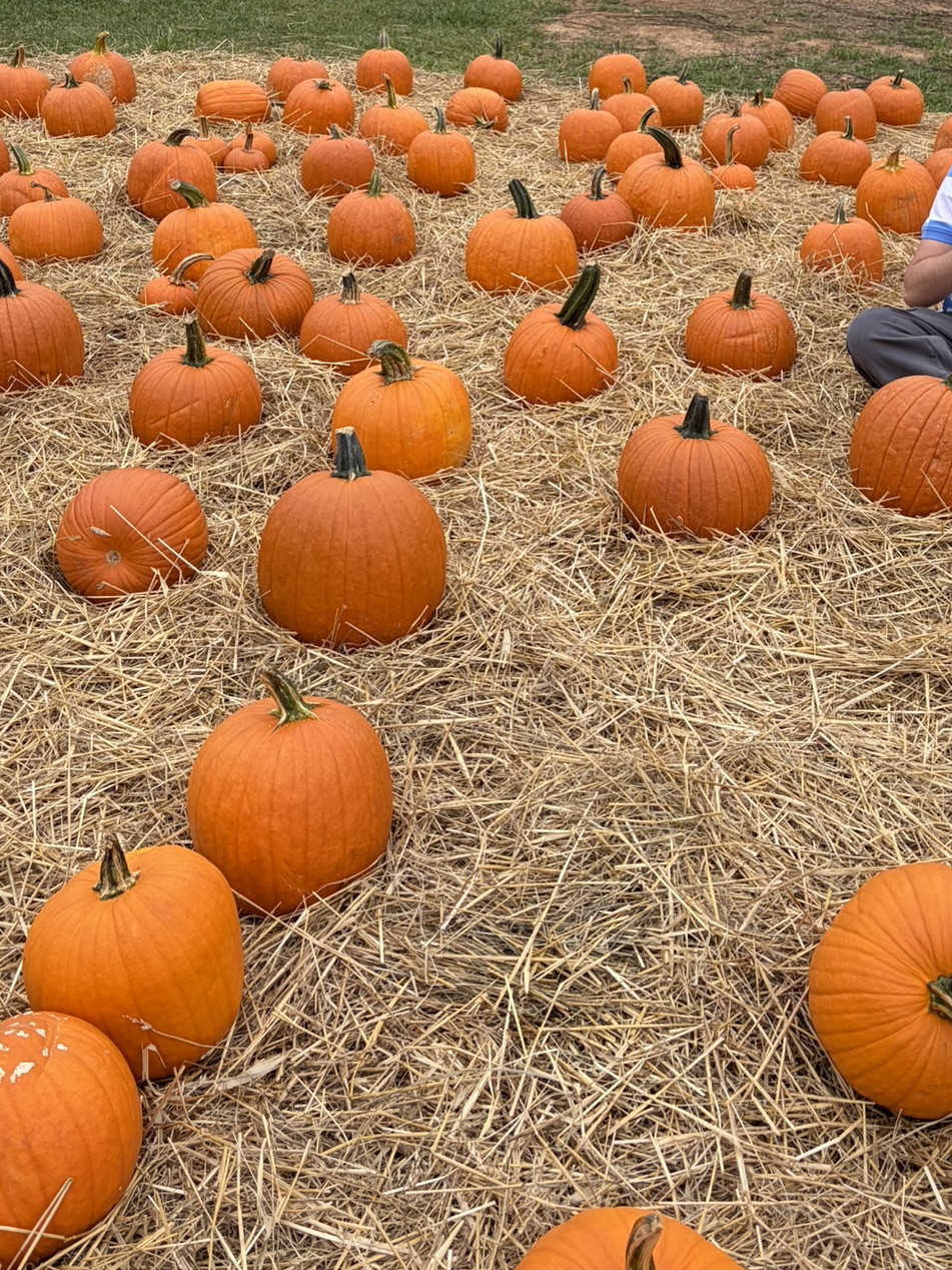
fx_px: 1540
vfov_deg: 43.1
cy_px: 286
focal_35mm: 42
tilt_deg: -17.9
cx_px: 609
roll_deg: -0.1
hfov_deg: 34.1
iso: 40
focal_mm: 5.96
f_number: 1.6
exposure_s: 1/174
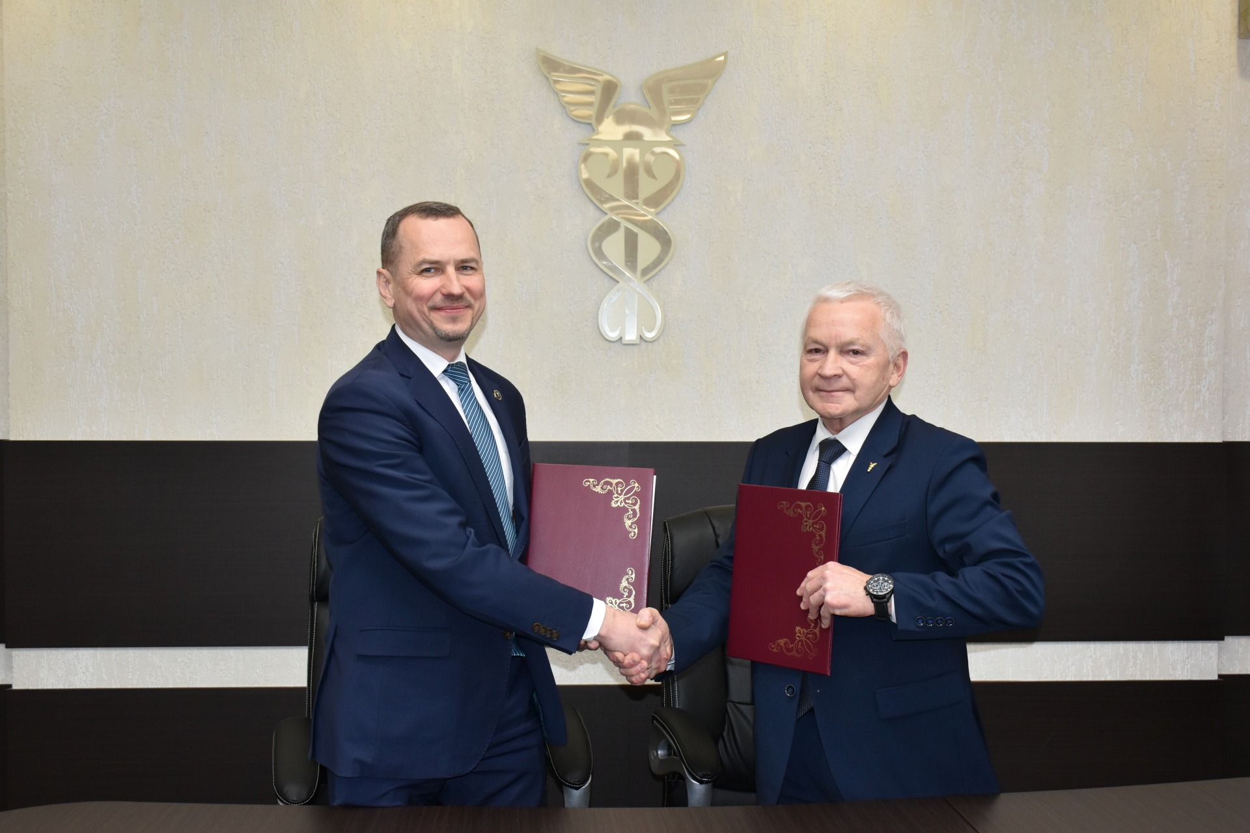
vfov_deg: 33.0
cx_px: 625
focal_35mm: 40
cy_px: 416
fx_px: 1406
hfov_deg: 47.9
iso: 800
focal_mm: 27
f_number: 5
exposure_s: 1/100
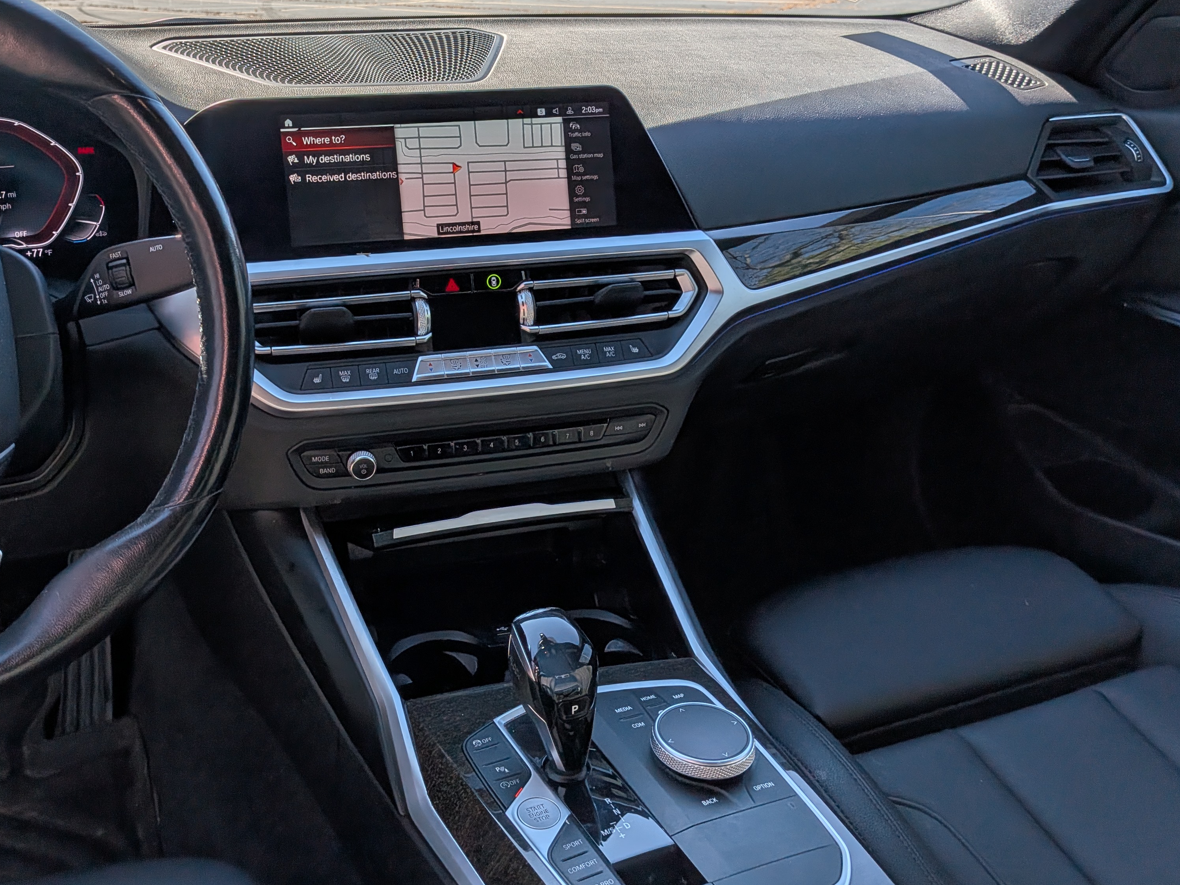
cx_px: 460
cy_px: 383
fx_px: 1091
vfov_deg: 44.1
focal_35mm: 32
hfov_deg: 56.3
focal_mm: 4.53
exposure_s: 1/5405
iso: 30
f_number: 1.7
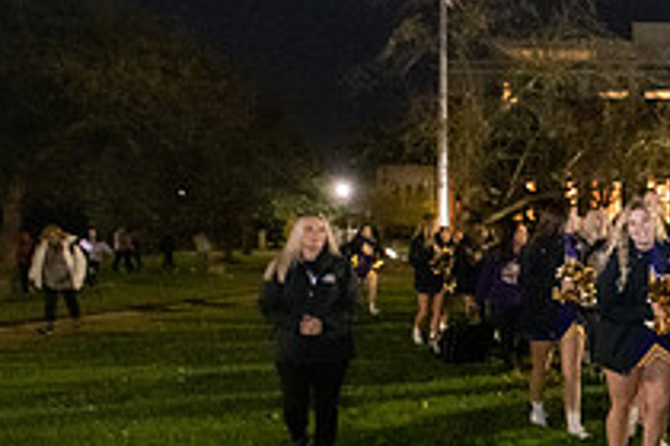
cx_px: 852
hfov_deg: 32.5
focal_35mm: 47
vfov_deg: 28.4
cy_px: 301
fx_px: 875
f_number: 3.2
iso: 6400
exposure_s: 1/40
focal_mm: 17
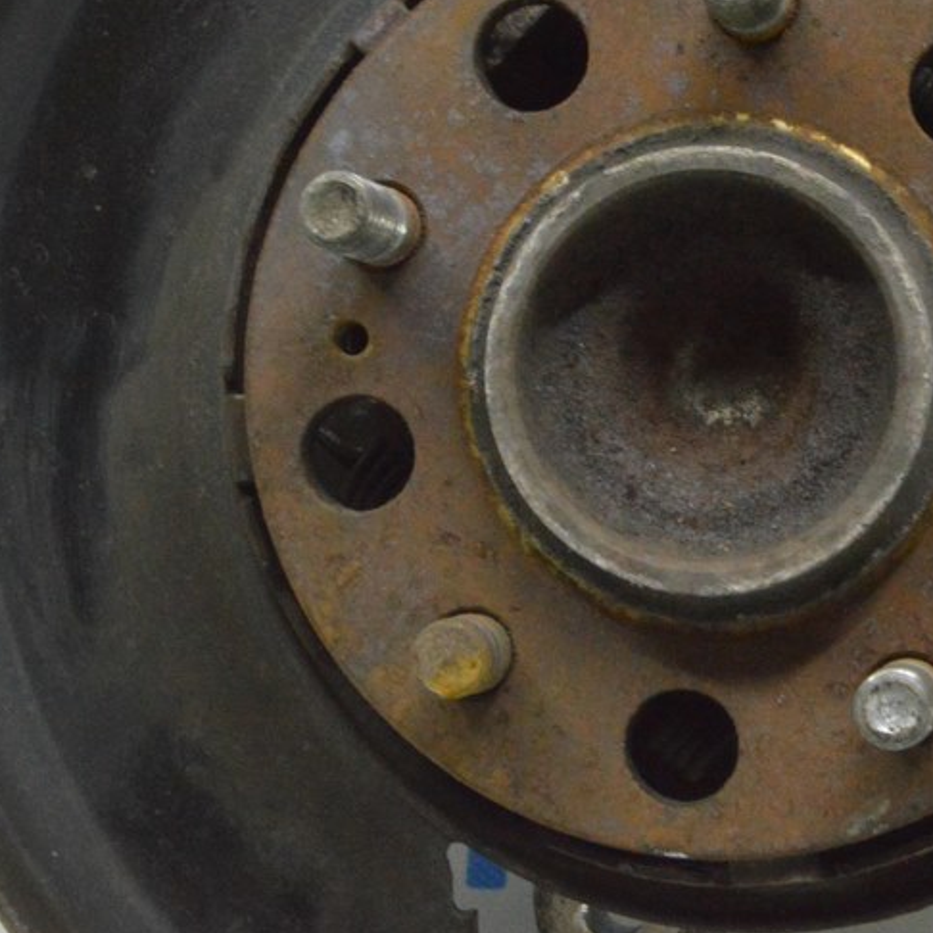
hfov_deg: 14.4
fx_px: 3687
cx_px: 724
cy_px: 366
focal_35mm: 121
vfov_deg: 14.4
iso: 6400
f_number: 20
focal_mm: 45
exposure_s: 1/15
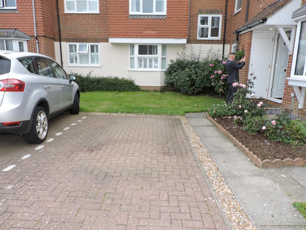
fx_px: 212
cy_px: 115
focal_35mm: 24
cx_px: 153
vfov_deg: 56.8
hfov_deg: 71.6
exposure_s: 1/640
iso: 140
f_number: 3
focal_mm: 4.3
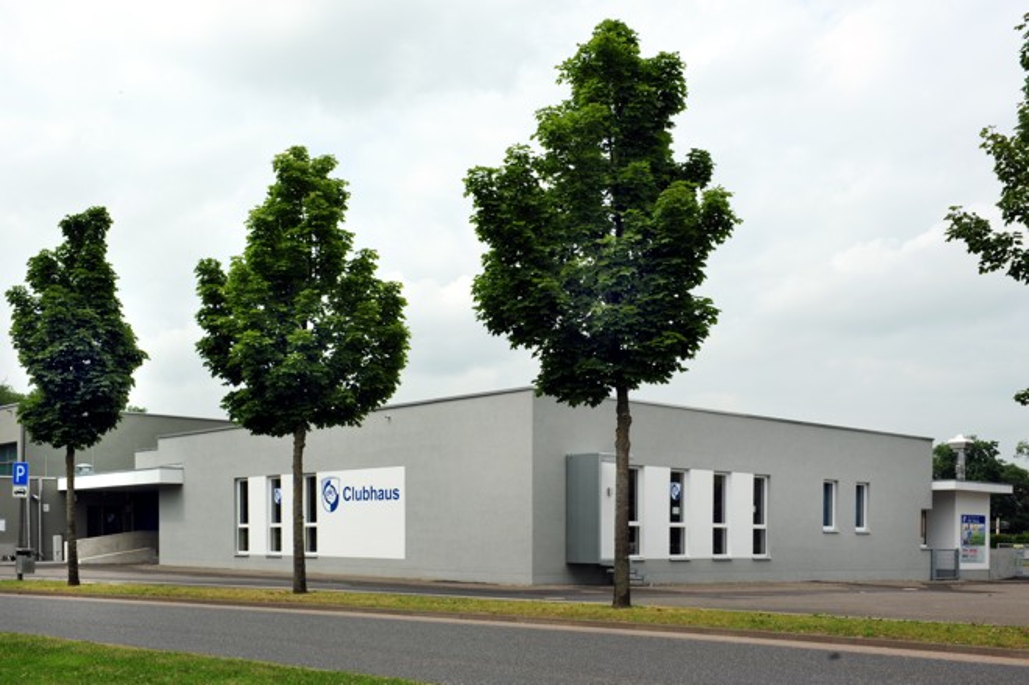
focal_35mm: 38
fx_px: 1085
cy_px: 342
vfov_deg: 35.0
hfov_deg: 50.7
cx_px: 514
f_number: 10
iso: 200
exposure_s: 1/400
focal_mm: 38
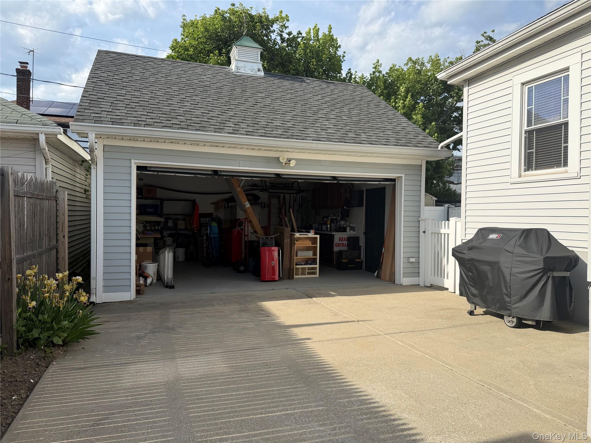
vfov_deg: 56.8
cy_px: 222
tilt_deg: -1.1
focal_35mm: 24
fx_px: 410
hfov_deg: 71.6
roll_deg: -0.2
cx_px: 296
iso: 80
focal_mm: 6.76
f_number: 1.78
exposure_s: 1/3425
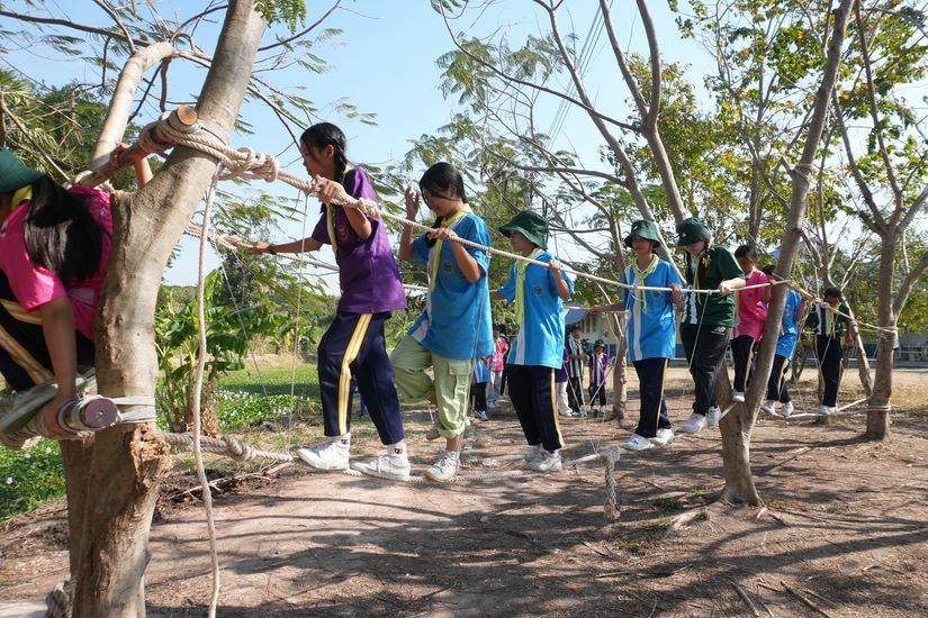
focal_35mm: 24
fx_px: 619
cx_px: 464
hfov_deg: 73.7
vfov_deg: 53.1
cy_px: 309
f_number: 7.1
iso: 640
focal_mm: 16
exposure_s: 1/1000
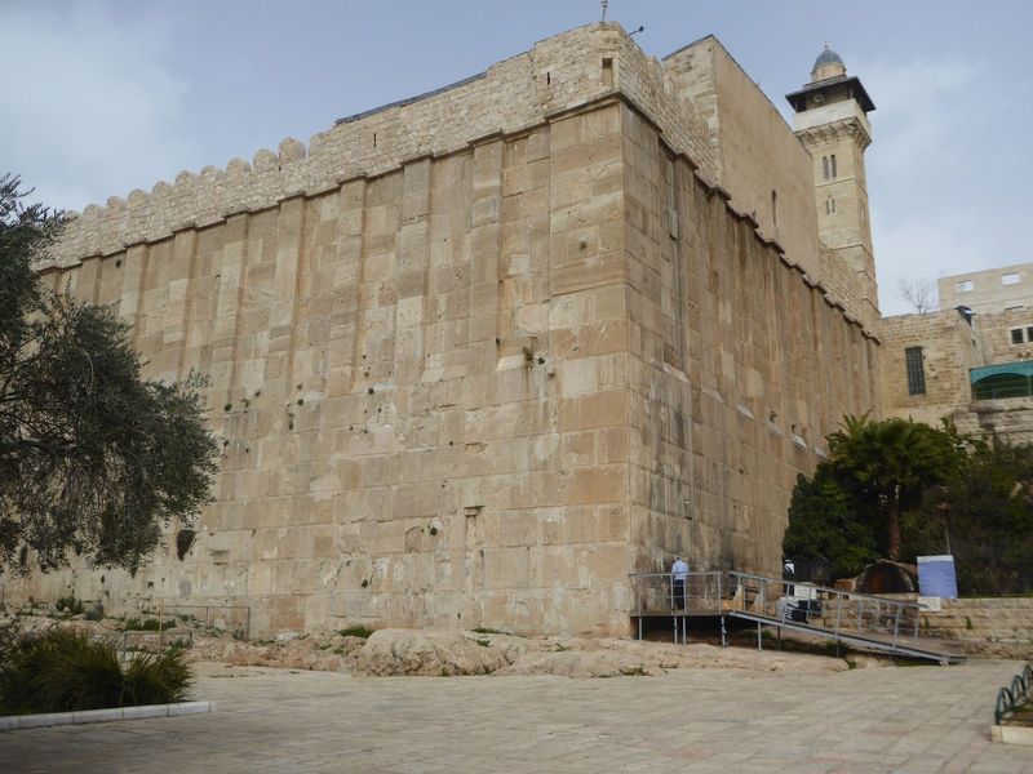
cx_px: 516
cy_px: 387
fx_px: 1074
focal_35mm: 36
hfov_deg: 51.4
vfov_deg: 39.7
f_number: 3.7
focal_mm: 6.3
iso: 80
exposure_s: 1/800
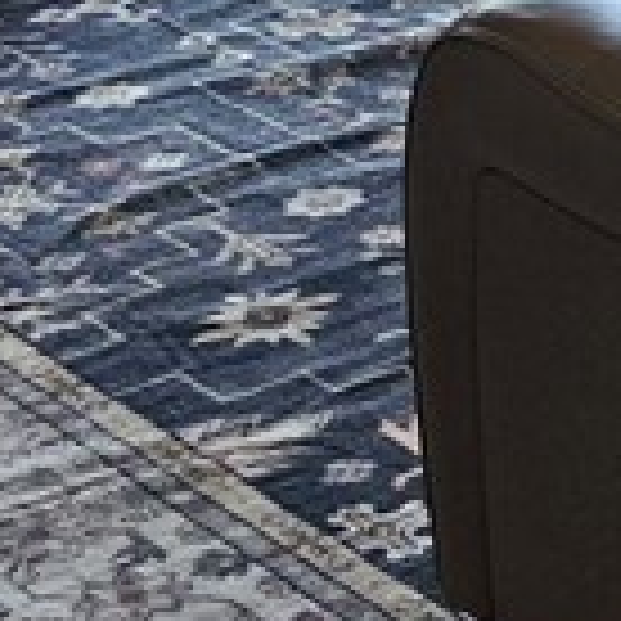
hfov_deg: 10.7
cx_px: 1195
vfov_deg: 10.7
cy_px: -556
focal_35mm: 151
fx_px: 3065
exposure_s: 1/120
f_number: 1.7
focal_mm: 6.3
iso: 250
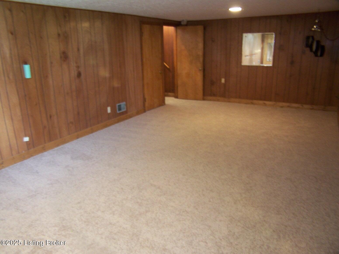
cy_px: 127
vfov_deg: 37.7
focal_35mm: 38
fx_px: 372
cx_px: 170
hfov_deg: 49.0
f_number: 2.8
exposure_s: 1/2
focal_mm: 6.3
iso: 140
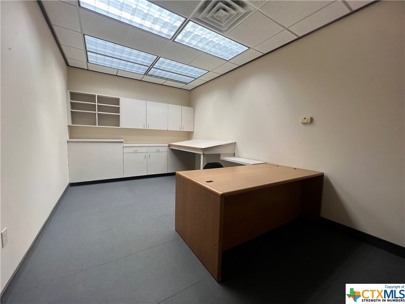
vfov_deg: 89.9
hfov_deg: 106.2
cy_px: 152
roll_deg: -2.0
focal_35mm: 13
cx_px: 202
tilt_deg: -6.1
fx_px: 152
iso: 64
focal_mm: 1.57
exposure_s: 1/120
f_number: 1.8
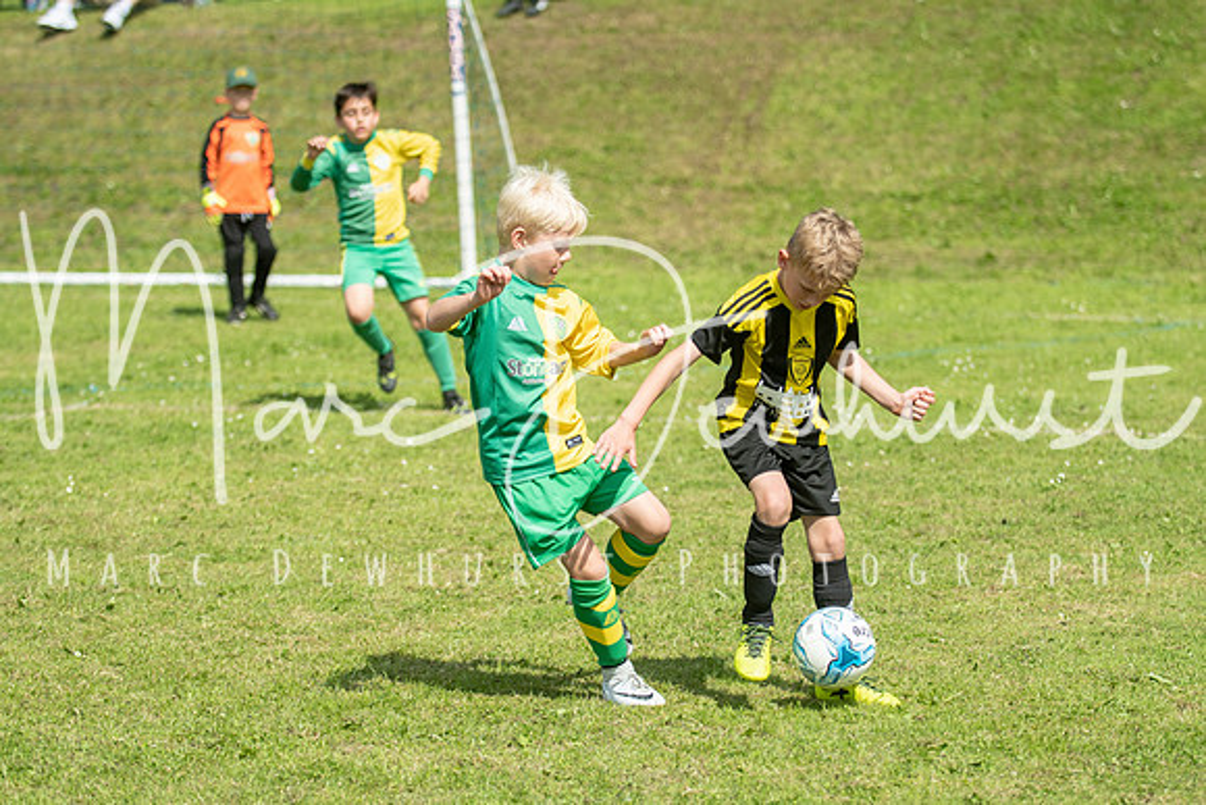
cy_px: 402
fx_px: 4775
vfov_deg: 9.6
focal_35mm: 142
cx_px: 603
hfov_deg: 14.4
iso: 250
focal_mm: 95
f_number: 3.2
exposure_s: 1/3200
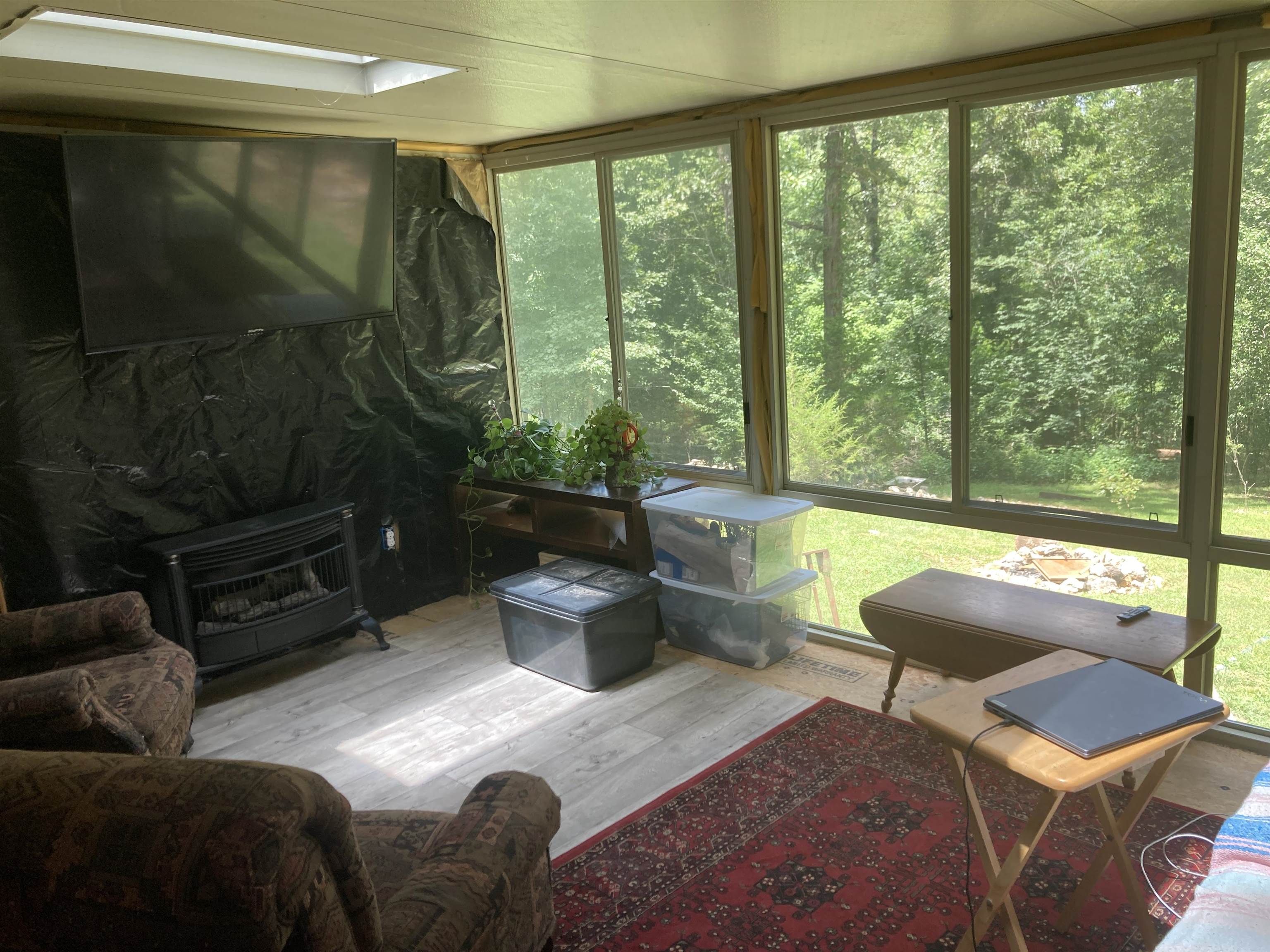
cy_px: 476
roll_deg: +4.3
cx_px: 635
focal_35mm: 28
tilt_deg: -11.4
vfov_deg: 49.7
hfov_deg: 63.4
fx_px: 1027
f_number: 1.8
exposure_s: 1/121
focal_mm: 3.99
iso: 50
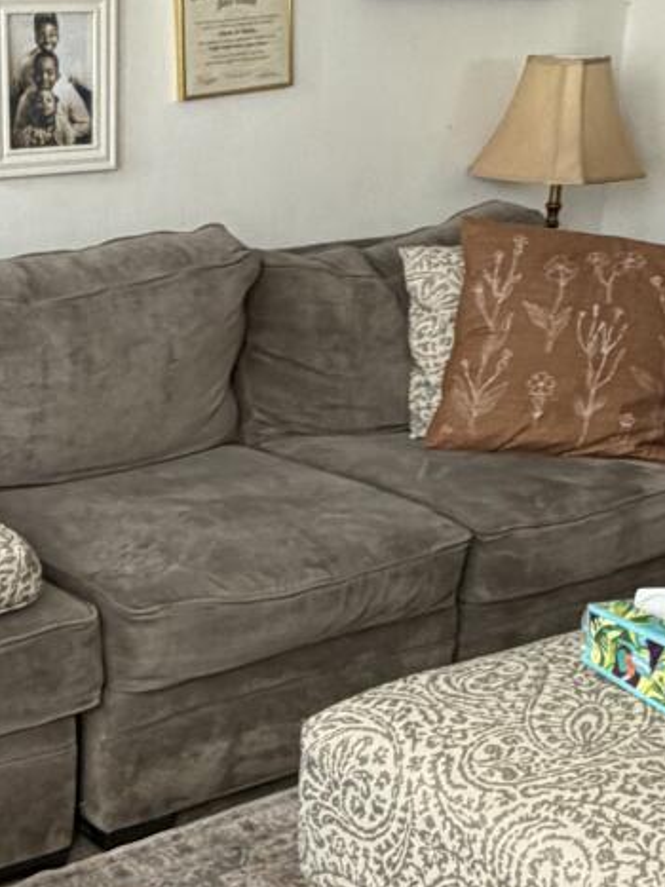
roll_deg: -0.4
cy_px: 648
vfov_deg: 31.7
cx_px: 53
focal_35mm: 60
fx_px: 1538
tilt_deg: -22.7
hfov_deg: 23.7
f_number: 2.2
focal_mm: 2.22
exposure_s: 1/88
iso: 320
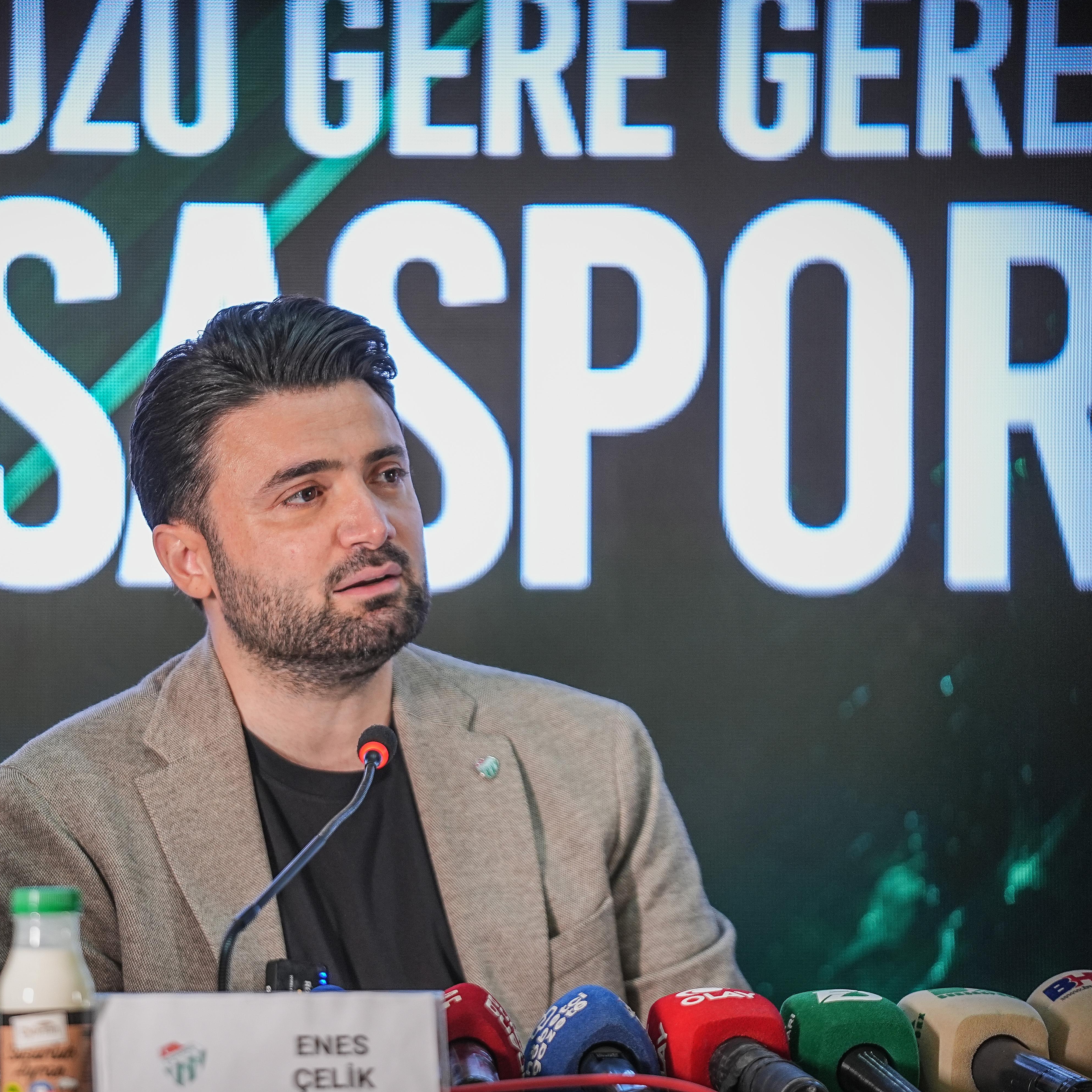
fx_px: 9030
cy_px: 545
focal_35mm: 253
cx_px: 375
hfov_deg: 6.9
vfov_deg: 6.9
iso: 1000
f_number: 2.8
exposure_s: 1/125
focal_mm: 198
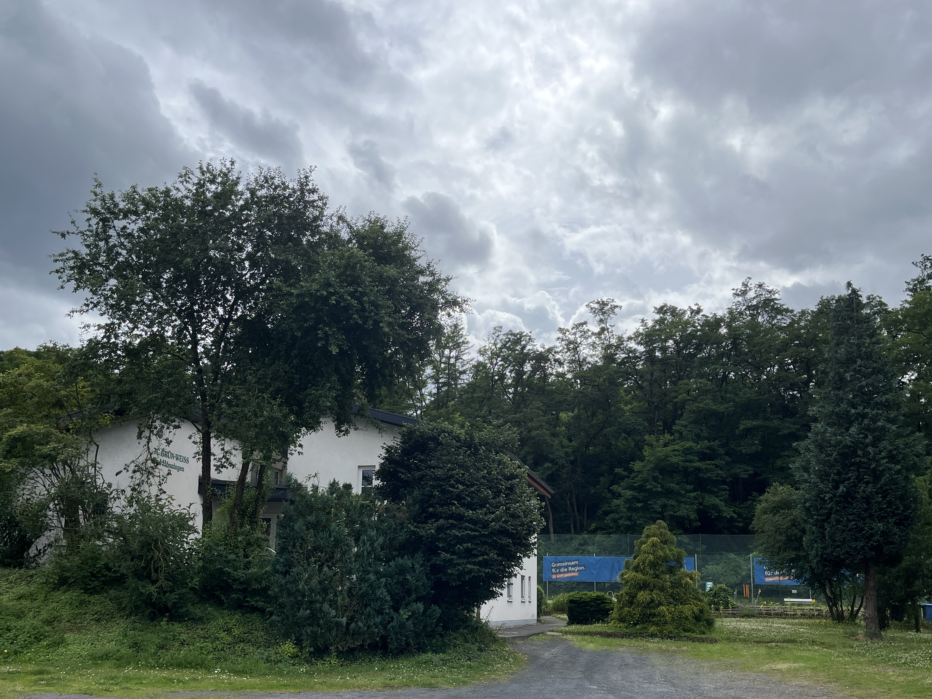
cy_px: 428
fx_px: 889
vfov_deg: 42.7
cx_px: 479
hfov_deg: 55.3
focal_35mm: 33
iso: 50
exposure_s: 1/5076
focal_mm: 5.1
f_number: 1.6
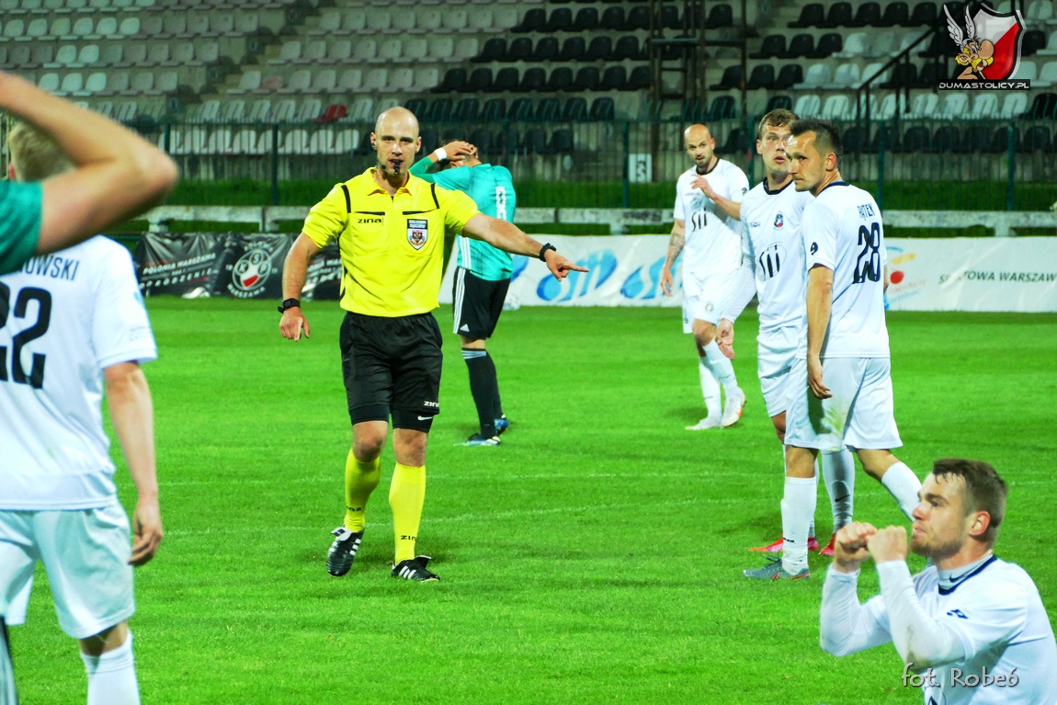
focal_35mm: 240
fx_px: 7047
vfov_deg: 5.7
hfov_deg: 8.6
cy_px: 352
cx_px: 528
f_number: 4
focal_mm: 87.58
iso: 2000
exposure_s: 1/500
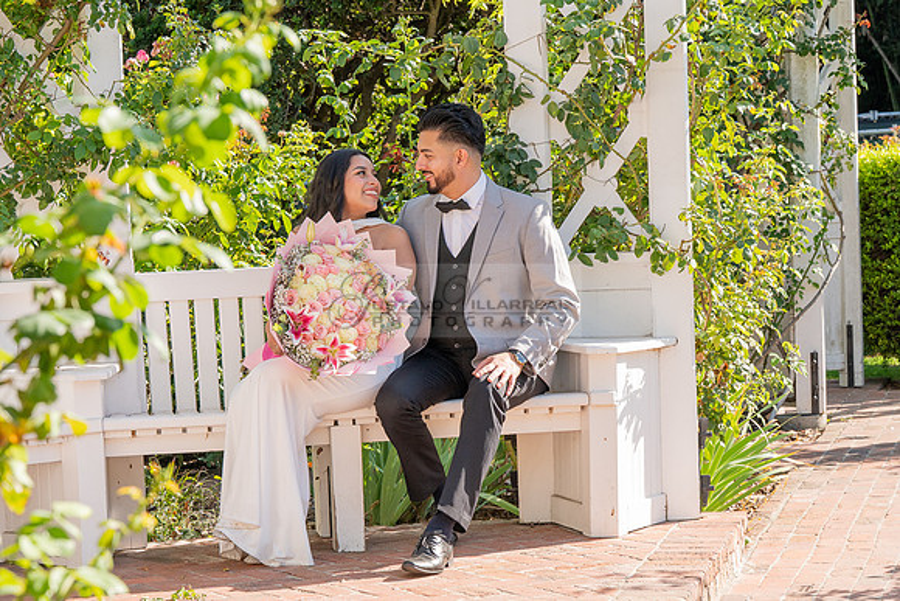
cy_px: 402
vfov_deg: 12.5
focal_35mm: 109
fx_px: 2732
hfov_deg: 18.7
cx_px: 390
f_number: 8
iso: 500
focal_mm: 80
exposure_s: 1/500
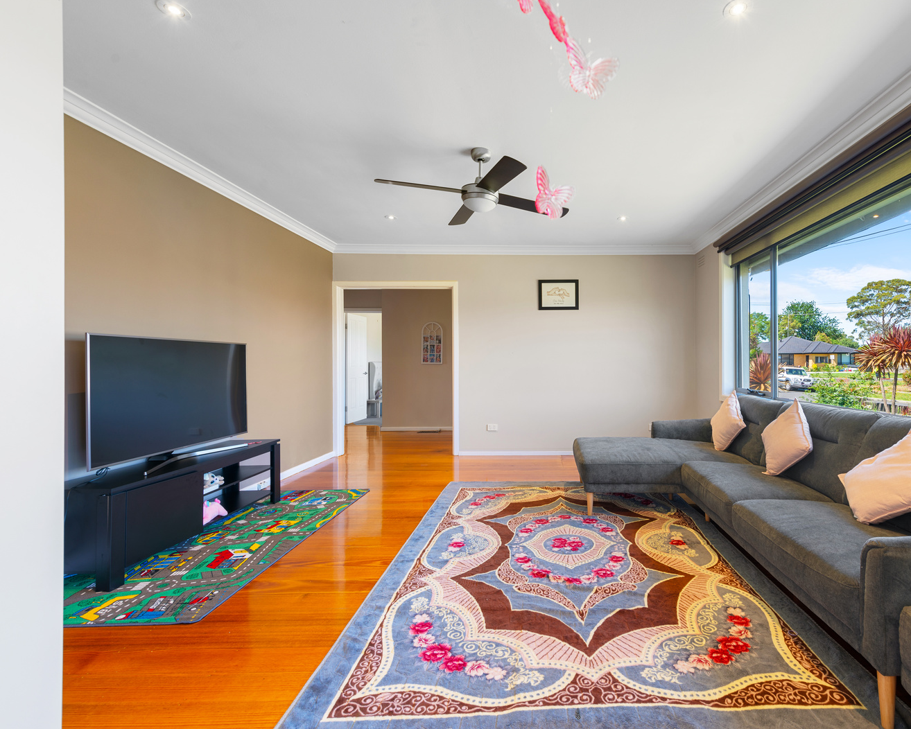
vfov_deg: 80.4
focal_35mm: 16
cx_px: 554
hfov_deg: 91.7
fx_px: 432
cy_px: 367
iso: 125
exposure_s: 1/2
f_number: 8
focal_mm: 14
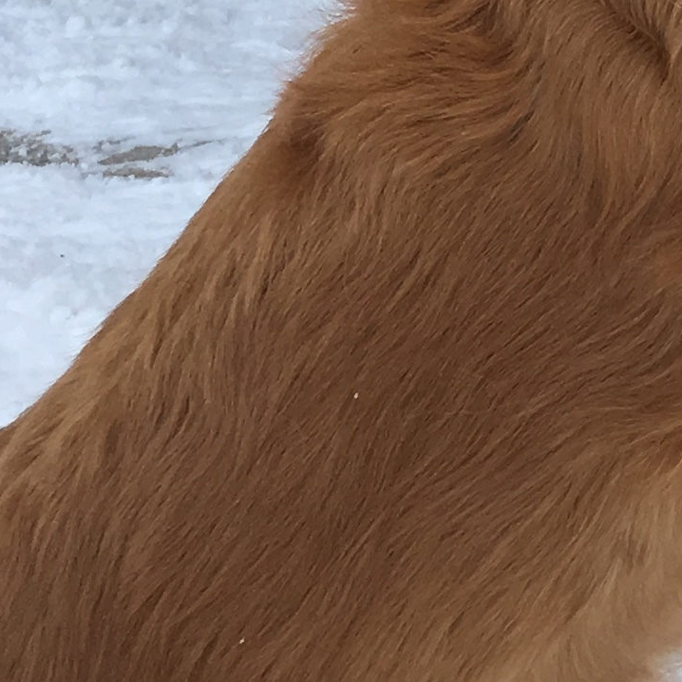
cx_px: 1340
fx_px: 3210
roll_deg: +2.5
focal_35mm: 144
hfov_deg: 11.1
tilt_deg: -13.1
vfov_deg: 11.7
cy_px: -305
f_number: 2.2
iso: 25
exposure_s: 1/615
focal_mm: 4.15
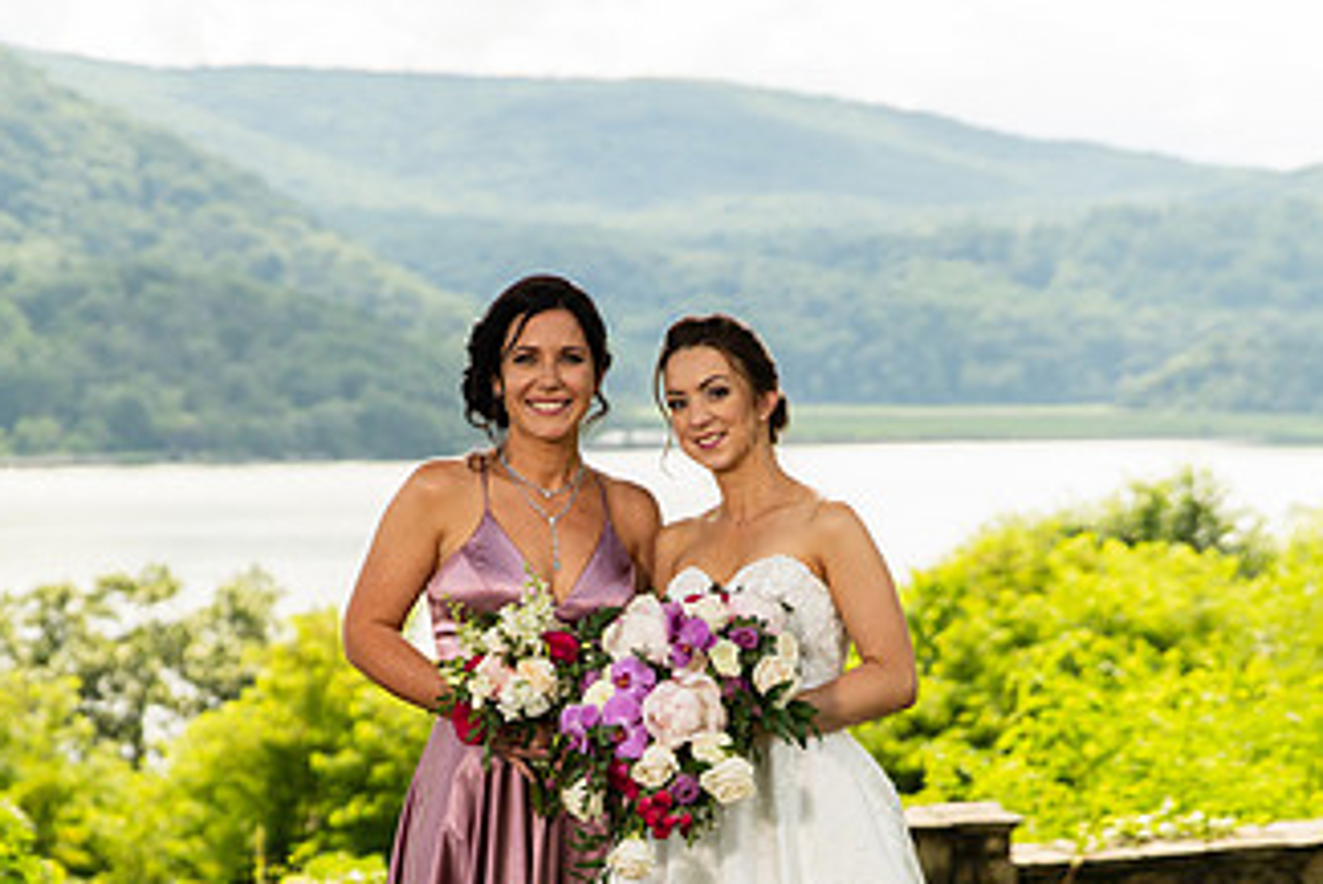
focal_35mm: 125
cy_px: 756
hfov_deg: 16.4
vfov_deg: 10.9
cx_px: 733
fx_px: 4596
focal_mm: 70
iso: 1000
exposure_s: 1/4000
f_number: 2.8
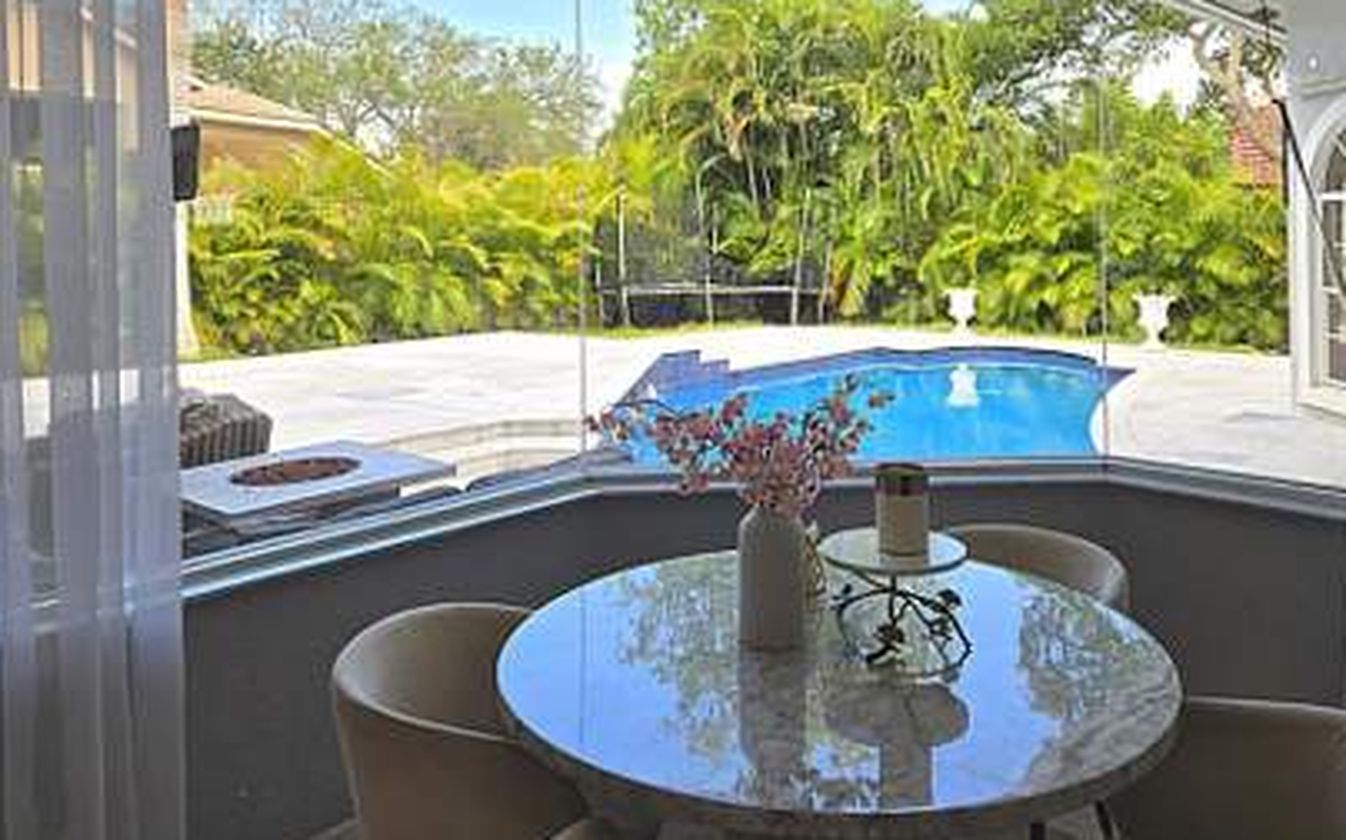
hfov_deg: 64.4
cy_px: 250
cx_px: 763
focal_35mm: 29
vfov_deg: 42.2
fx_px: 1063
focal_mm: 5.4
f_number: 1.8
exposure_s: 1/450
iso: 25
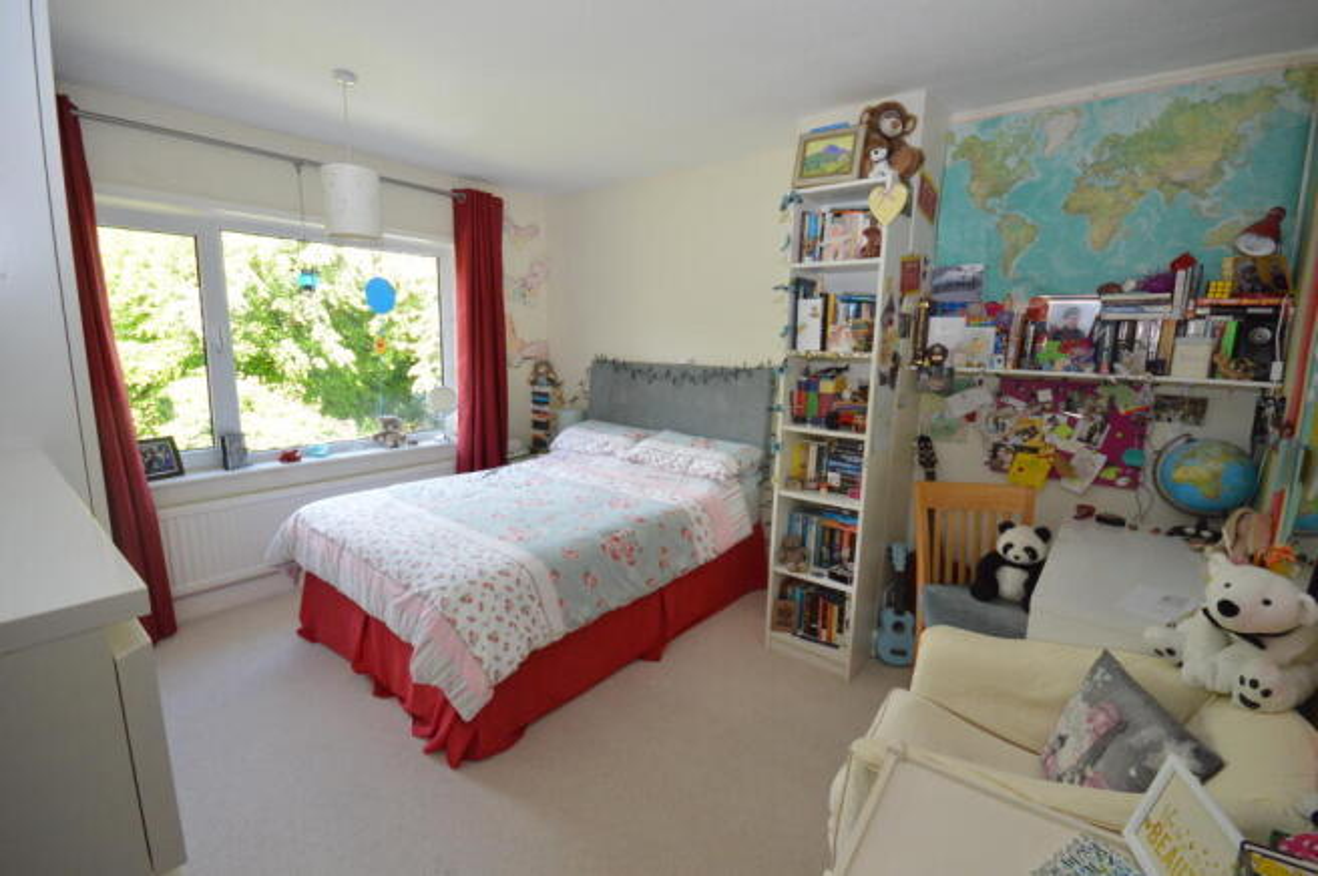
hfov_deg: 100.4
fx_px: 549
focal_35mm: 15
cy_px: 438
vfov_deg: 77.2
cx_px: 659
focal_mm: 10
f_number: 7.1
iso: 1600
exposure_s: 1/160
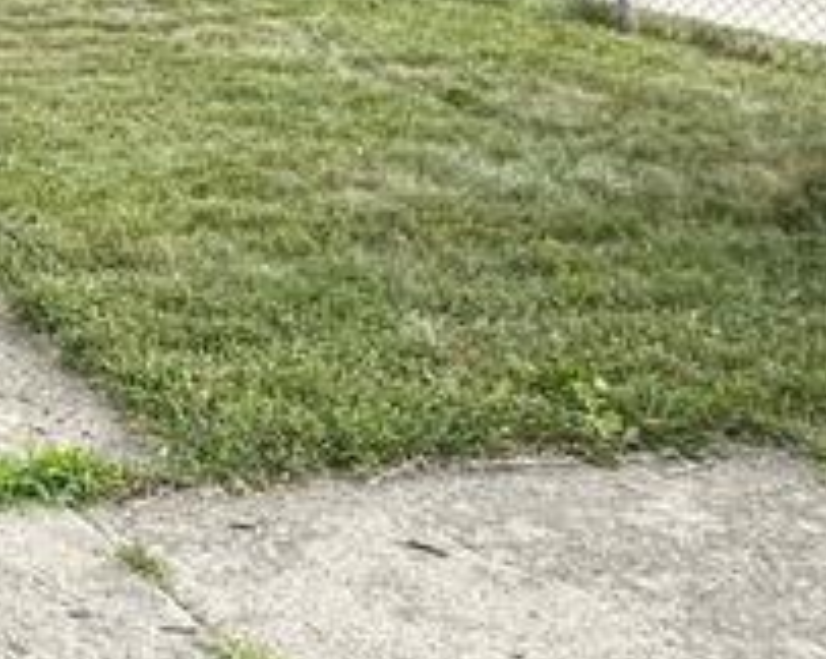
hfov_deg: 20.7
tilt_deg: -1.3
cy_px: -155
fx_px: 1685
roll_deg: +0.8
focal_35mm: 69
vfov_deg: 20.5
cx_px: -590
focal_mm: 2.22
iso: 40
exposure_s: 1/564
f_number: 2.2
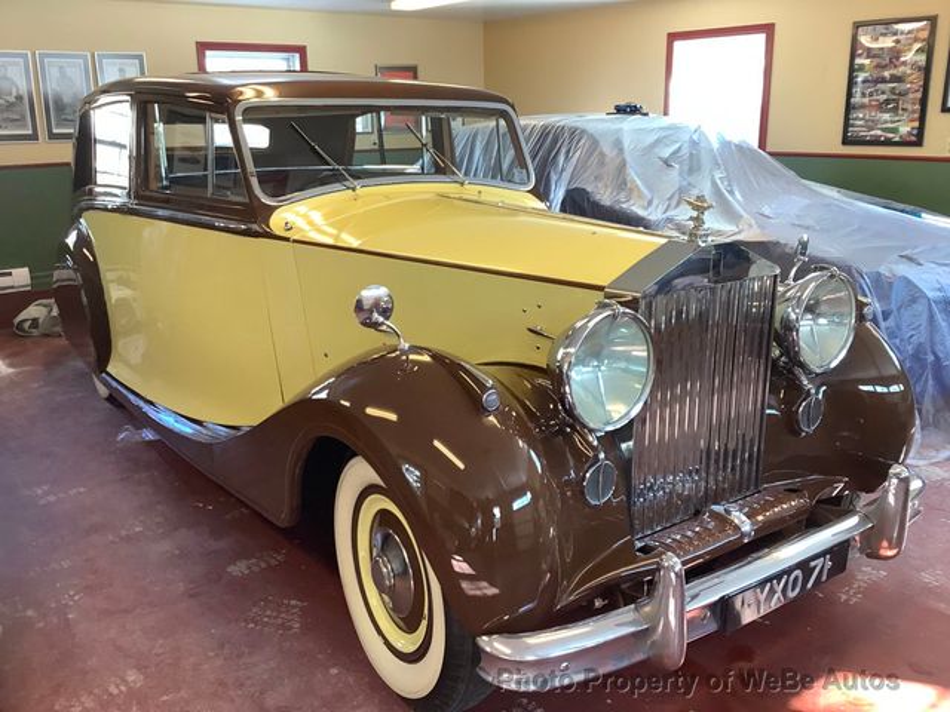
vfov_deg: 45.4
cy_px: 356
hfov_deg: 58.4
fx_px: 851
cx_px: 475
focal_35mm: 31
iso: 125
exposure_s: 1/60
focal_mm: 3.3
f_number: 2.4
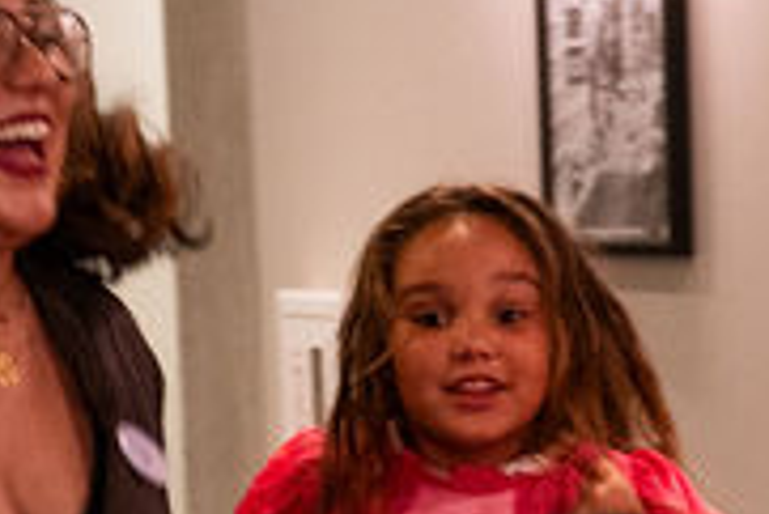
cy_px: 682
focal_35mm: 164
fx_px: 3506
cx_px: 370
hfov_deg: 12.5
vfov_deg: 8.3
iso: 1000
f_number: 2.8
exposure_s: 1/125
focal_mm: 29
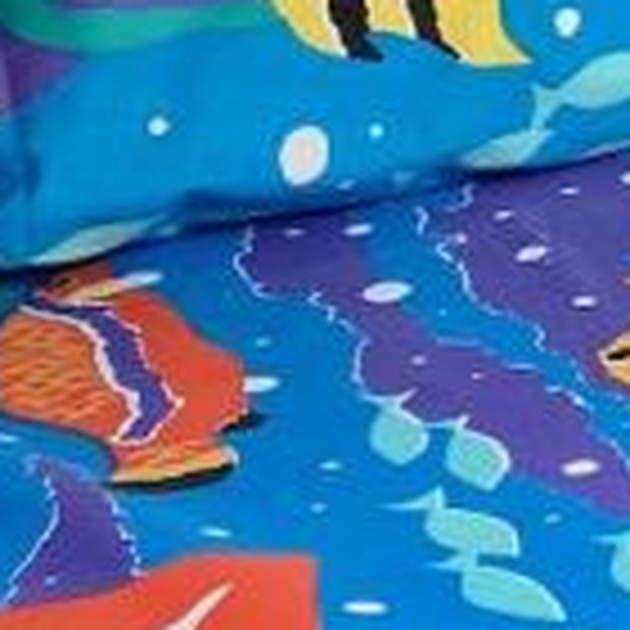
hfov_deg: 11.0
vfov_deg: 12.3
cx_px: 1550
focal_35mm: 131
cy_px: -459
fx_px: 2697
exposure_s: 1/60
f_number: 1.8
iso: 250
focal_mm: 4.25
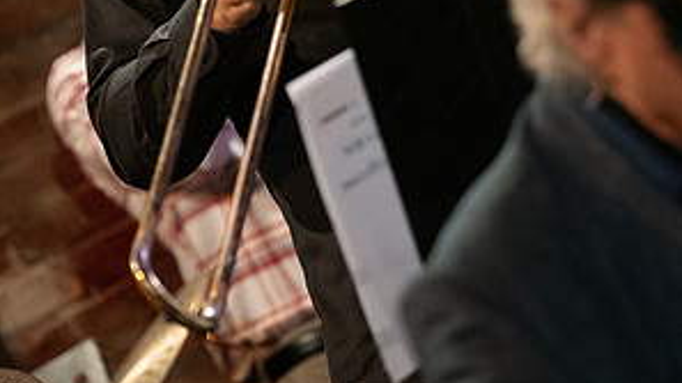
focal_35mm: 273
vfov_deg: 4.4
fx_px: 4936
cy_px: -117
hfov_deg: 7.9
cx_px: 342
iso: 5000
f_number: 2.8
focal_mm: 115
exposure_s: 1/800
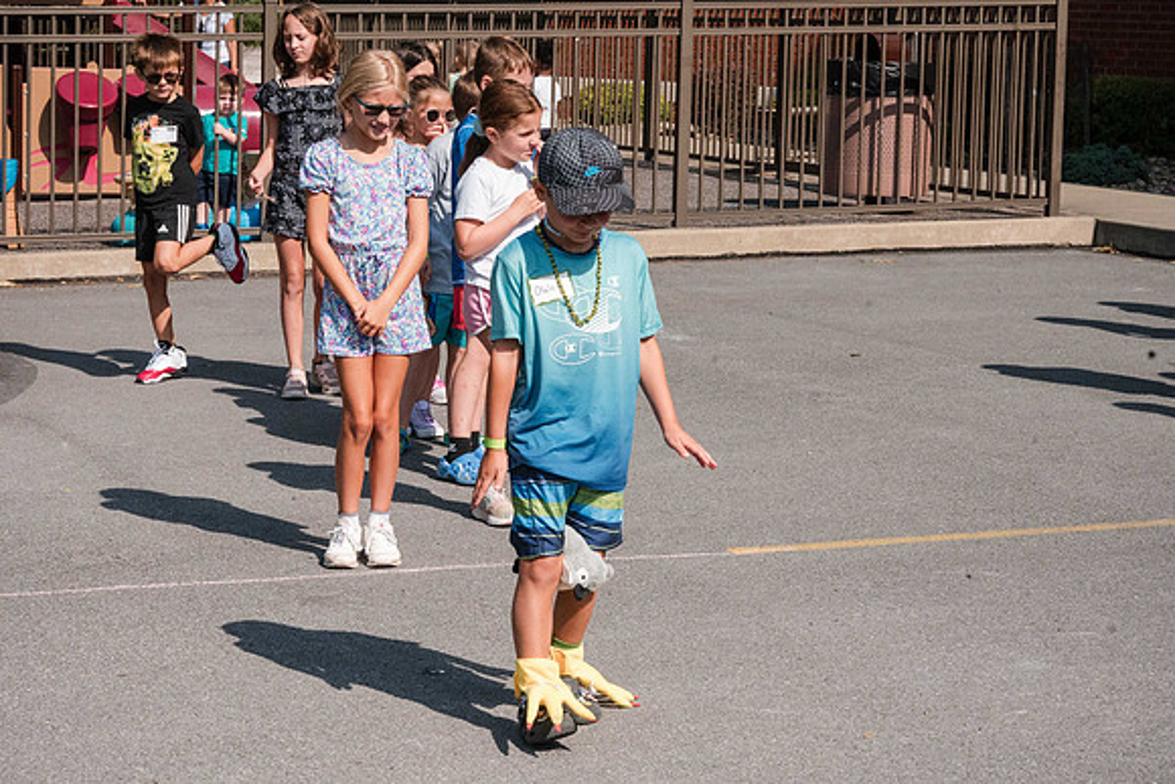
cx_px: 593
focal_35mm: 93
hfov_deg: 21.9
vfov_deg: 14.7
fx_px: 3034
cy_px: 394
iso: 6400
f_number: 16
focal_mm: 85
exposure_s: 1/6400
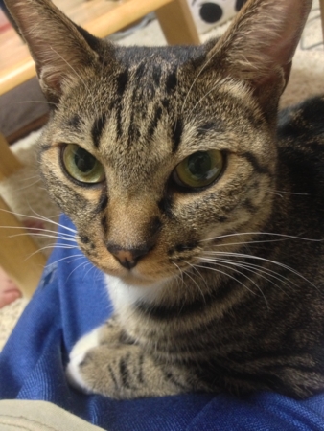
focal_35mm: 35
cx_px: 162
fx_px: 436
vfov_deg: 52.6
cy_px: 216
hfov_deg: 40.7
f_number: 2.4
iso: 400
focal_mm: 4.28
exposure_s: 1/20
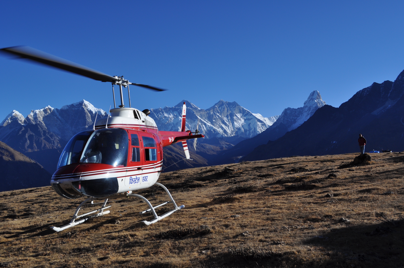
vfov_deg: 34.1
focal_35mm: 39
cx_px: 202
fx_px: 437
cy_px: 134
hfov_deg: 49.6
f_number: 10
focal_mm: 26
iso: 200
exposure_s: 1/400
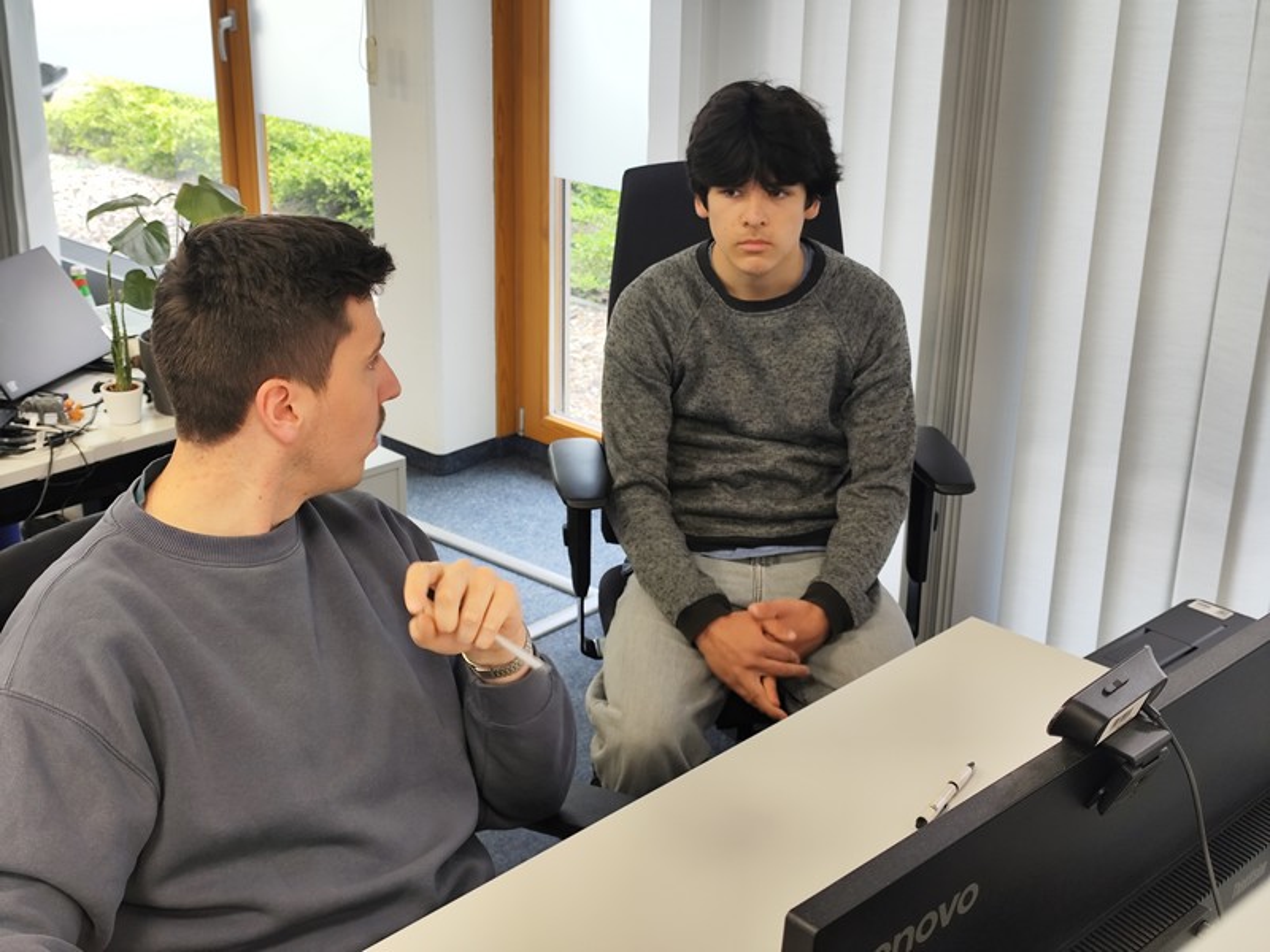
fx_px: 1688
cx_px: 635
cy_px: 476
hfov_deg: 41.2
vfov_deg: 31.5
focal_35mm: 46
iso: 64
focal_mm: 6.19
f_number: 1.65
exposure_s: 1/25
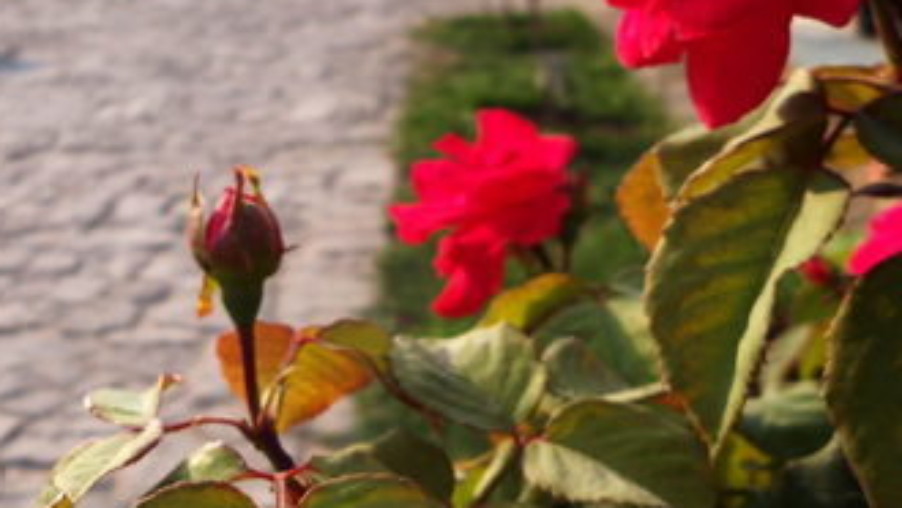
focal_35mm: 52
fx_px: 1244
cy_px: 210
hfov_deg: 39.8
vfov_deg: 23.1
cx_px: 446
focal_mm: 6.2
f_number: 3.5
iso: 100
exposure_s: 1/500
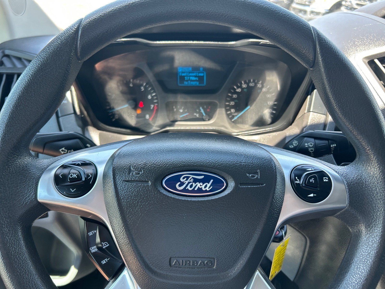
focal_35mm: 26
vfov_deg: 53.1
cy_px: 144
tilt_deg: -30.6
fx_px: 289
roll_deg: +2.0
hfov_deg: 67.3
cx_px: 192
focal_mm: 5.7
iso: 50
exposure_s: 1/121
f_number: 1.5
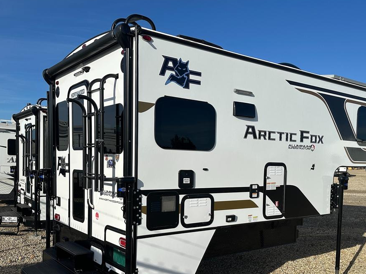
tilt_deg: -3.0
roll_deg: -1.6
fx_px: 370
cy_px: 181
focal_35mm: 35
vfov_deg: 40.2
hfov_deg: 52.5
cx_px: 204
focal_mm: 6.86
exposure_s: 1/7576
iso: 80
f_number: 1.78
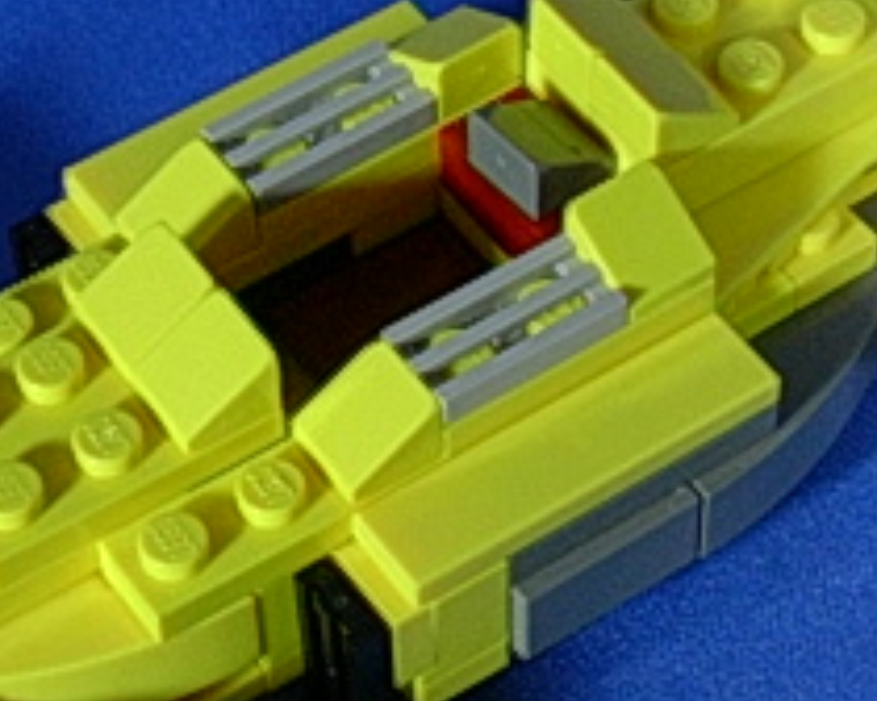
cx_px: 359
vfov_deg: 12.6
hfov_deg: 15.8
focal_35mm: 122
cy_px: 455
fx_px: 3167
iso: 70
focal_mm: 6.2
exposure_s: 1/9.5
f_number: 2.8
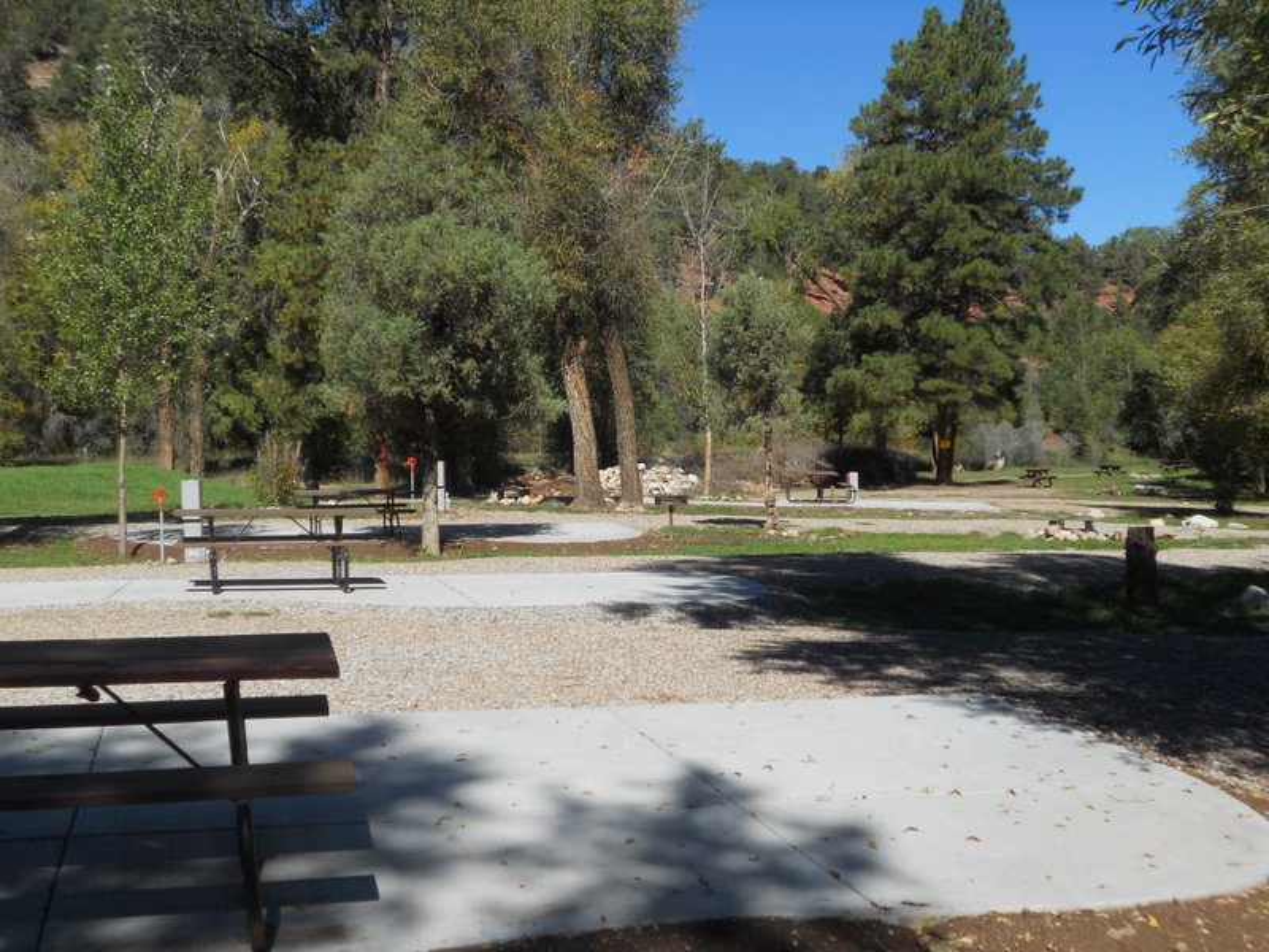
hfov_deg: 41.2
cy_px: 476
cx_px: 634
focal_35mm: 46
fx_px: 1686
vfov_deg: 31.5
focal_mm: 8.2
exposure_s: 1/800
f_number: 4.3
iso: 80
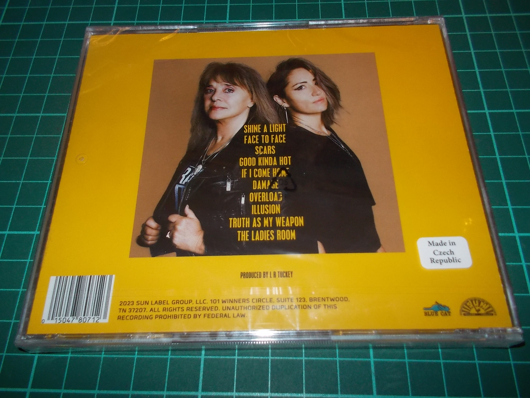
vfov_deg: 48.2
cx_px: 265
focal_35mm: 29
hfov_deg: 61.7
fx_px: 444
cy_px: 199
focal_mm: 4.1
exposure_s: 1/30
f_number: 3.3
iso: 200
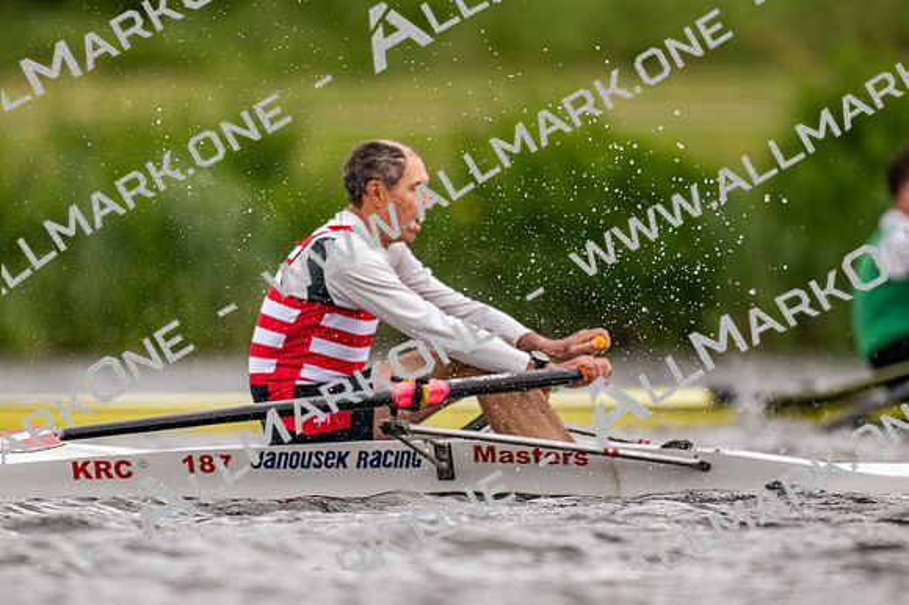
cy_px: 302
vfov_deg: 1.5
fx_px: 22711
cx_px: 454
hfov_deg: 2.3
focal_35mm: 900
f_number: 4
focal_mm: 600
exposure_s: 1/2500
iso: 560
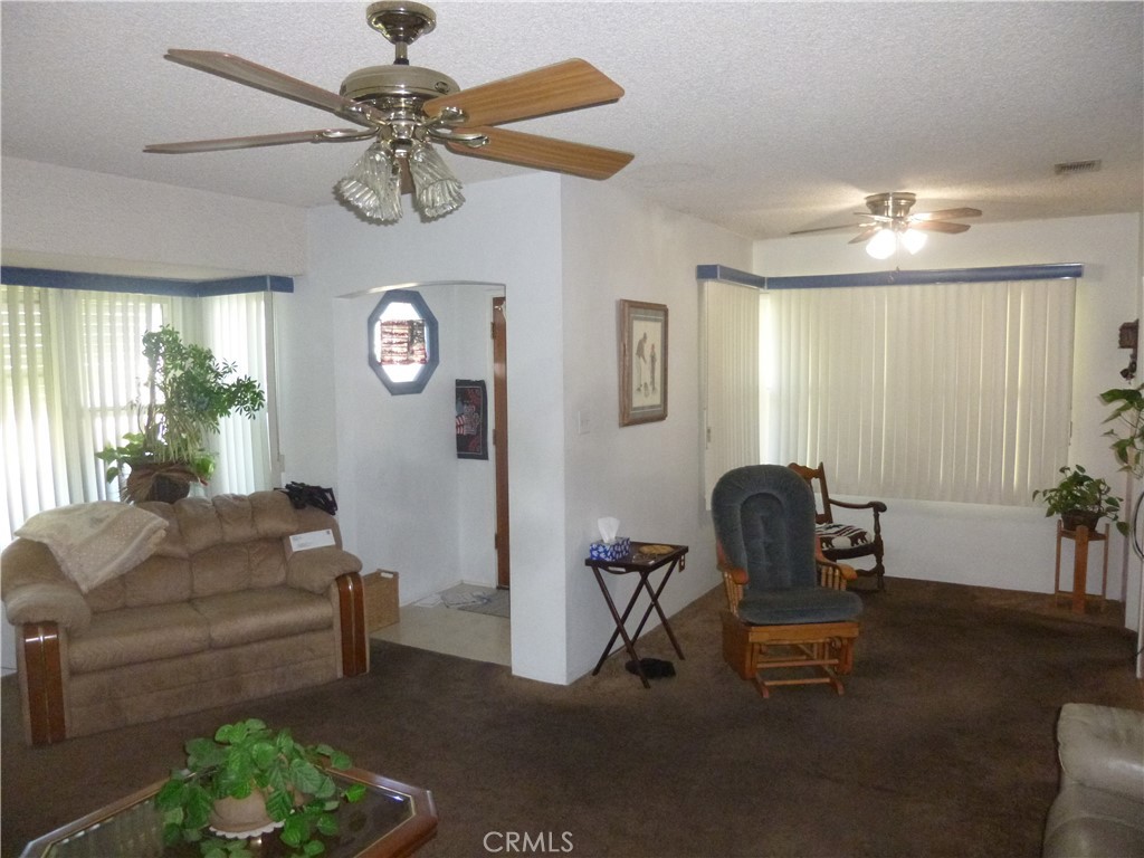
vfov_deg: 54.9
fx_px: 826
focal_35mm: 25
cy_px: 429
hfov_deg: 69.4
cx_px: 572
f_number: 3.1
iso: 500
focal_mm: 4.5
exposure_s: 1/60
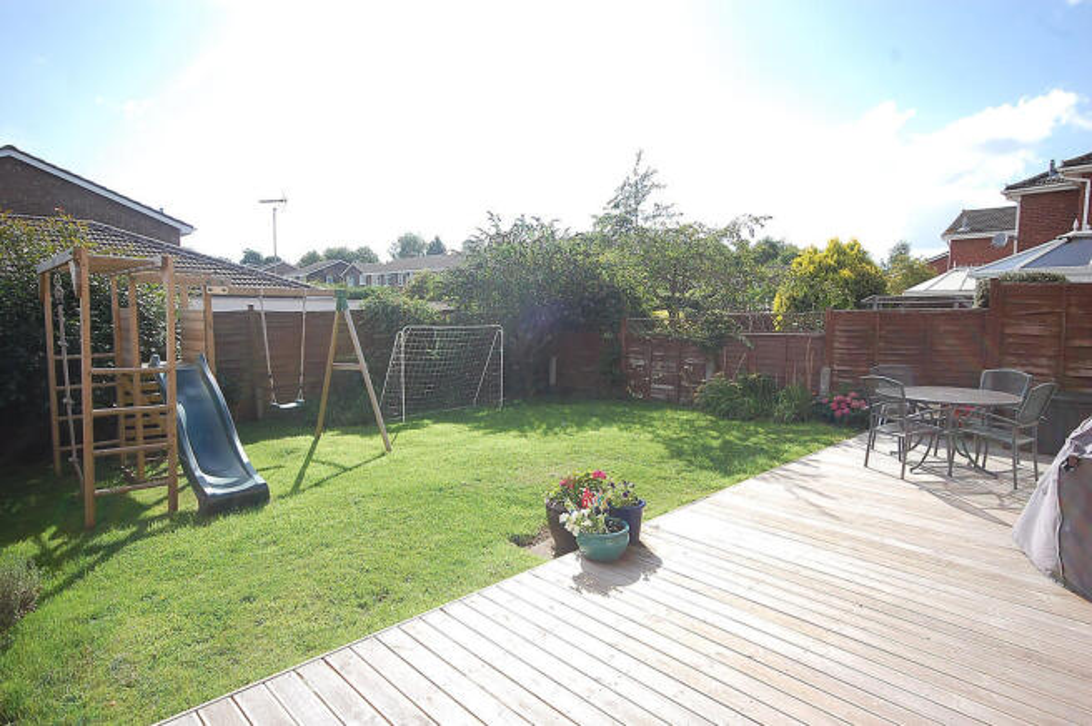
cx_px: 546
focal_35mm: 21
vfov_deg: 59.4
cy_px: 363
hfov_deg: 81.3
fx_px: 636
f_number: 9
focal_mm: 14
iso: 200
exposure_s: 1/320
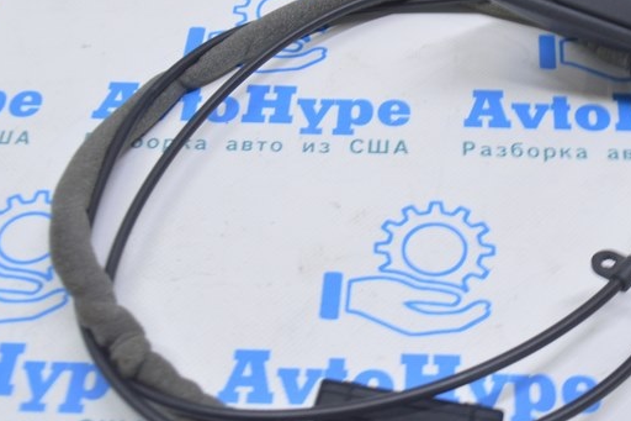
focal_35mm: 69
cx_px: 420
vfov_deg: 19.7
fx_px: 1209
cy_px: 152
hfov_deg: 29.1
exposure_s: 1/20
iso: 400
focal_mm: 23
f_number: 5.6
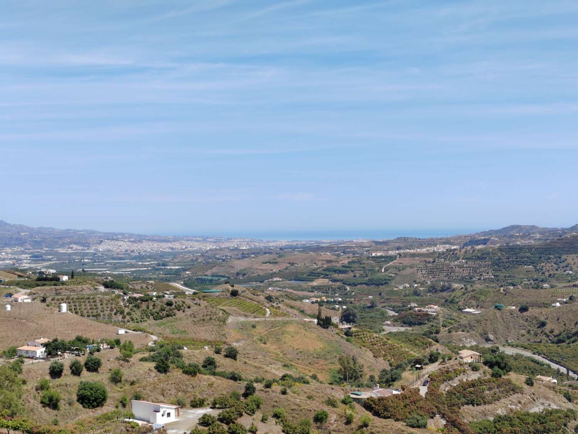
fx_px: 902
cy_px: 217
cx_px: 289
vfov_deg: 27.0
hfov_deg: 35.5
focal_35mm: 54
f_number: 1.9
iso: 100
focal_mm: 5.52
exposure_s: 1/1200
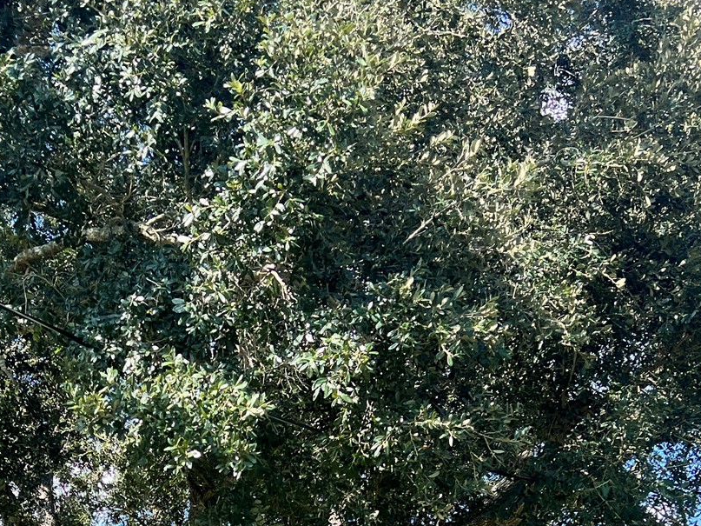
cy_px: 648
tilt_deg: +8.9
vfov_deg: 20.6
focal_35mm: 66
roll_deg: -0.9
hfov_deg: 28.9
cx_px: 157
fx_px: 1336
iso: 50
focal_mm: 5.7
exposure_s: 1/991
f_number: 1.5
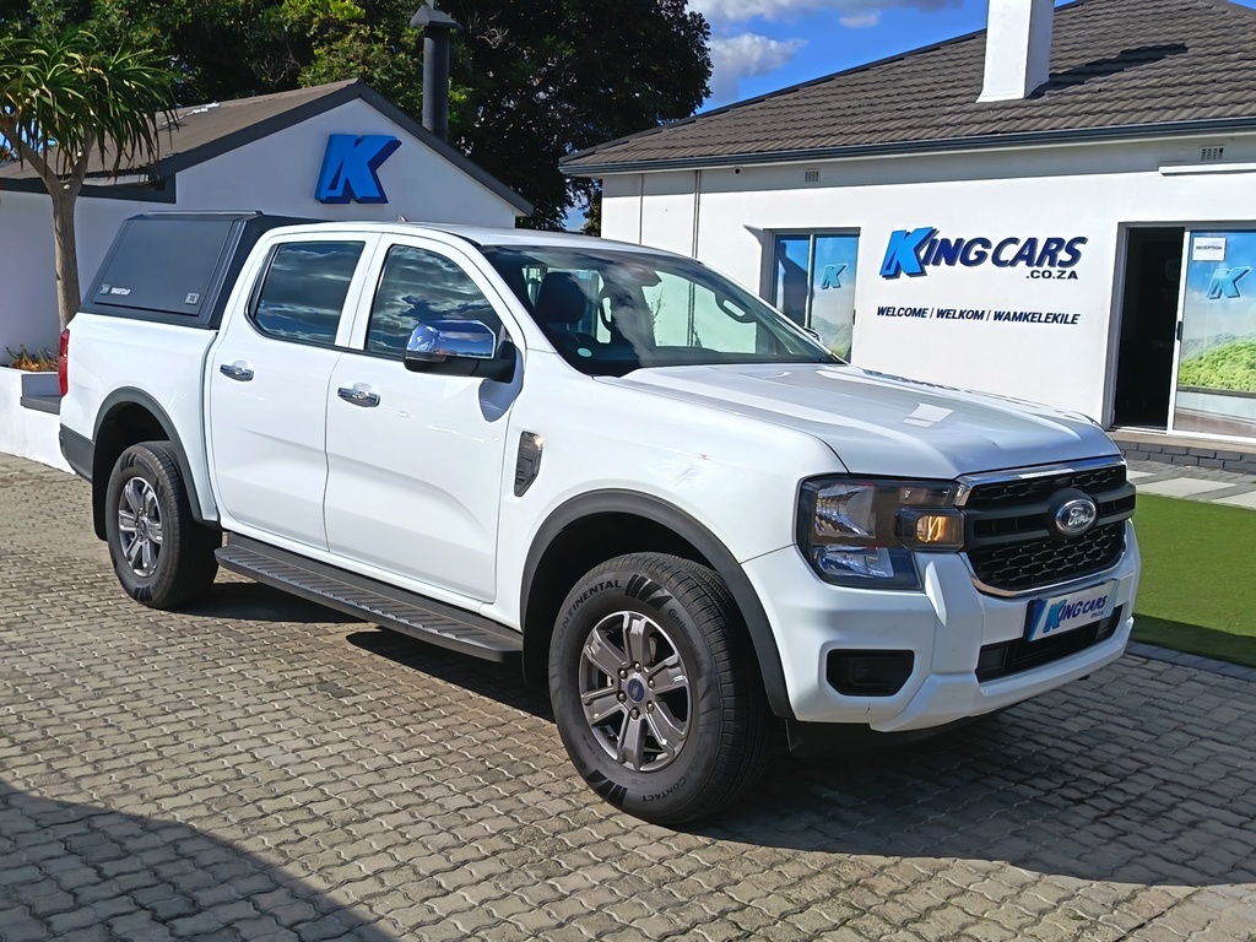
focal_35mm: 36
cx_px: 628
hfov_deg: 51.4
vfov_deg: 39.7
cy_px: 471
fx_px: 1306
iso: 100
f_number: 1.75
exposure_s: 1/1340
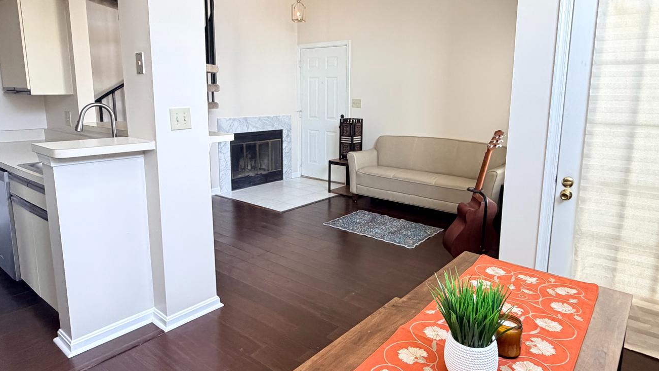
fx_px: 419
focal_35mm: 24
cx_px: 345
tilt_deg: -9.8
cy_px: 161
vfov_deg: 47.6
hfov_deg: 76.3
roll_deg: -0.2
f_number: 2.2
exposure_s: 1/112
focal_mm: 2.22
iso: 320
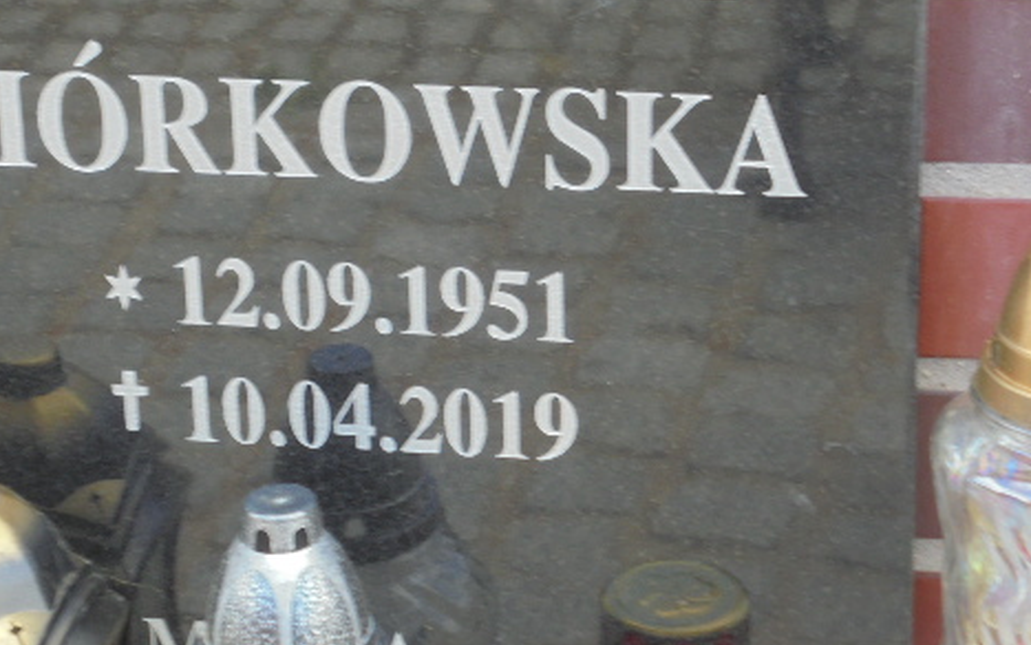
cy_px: 208
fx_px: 2979
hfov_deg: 19.6
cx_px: 417
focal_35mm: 106
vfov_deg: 12.3
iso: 100
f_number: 6.1
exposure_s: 1/30
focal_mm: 13.1
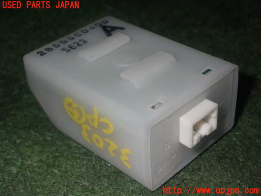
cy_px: 98
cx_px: 130
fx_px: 505
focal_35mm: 67
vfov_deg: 21.9
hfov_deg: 29.0
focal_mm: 11.88
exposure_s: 1/60
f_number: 11
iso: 320
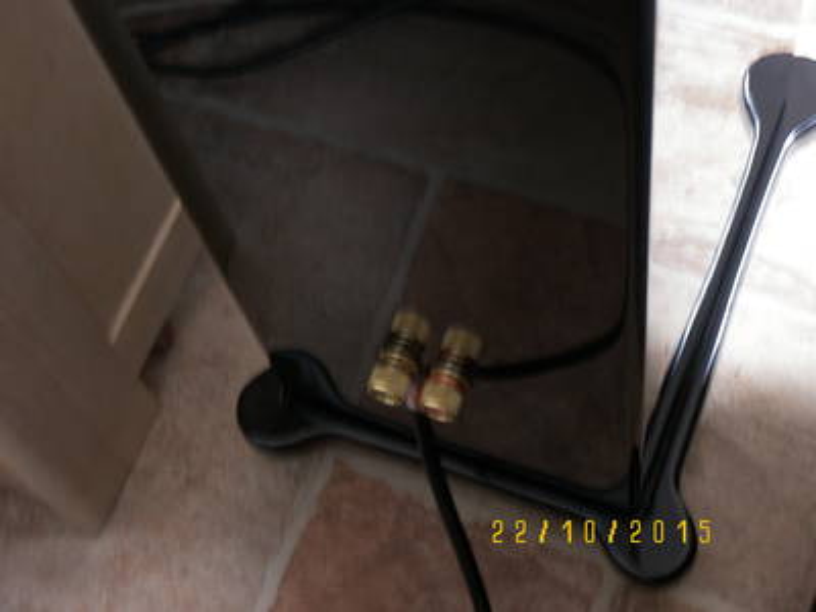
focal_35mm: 75
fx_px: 1768
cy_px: 306
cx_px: 408
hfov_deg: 26.0
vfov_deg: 19.6
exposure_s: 1/2
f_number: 4
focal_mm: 15.8
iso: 100
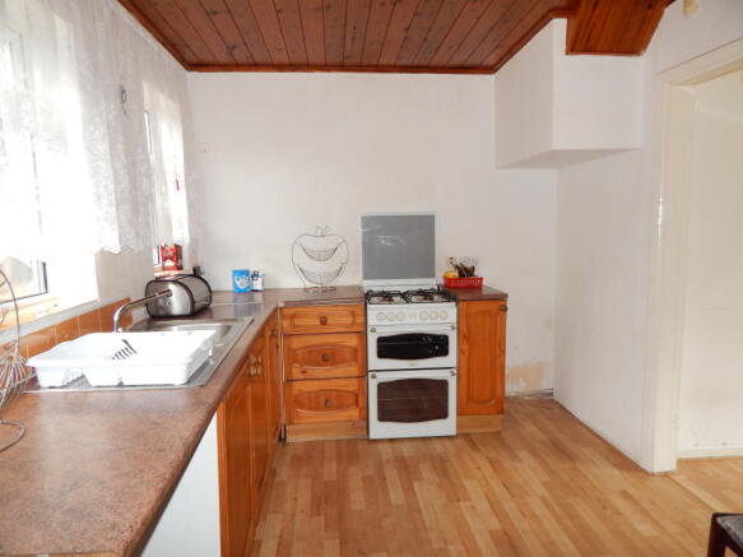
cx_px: 372
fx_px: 494
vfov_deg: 58.9
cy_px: 278
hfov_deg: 73.9
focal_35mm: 23
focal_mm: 4
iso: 200
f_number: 3
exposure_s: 1/30
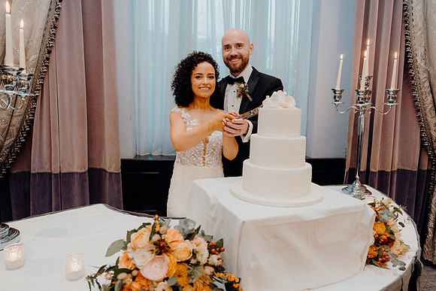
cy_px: 146
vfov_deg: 53.2
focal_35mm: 24
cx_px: 218
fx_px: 291
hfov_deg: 73.7
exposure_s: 1/160
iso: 2500
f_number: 3.5
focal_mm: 24
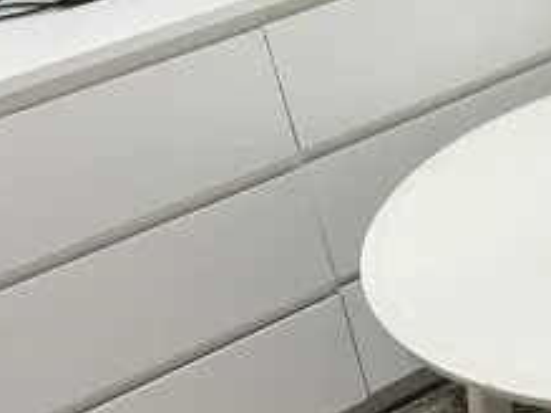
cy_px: 136
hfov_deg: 24.6
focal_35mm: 76
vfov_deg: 19.3
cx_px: 536
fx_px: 1209
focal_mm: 5.1
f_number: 1.6
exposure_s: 1/50
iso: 200
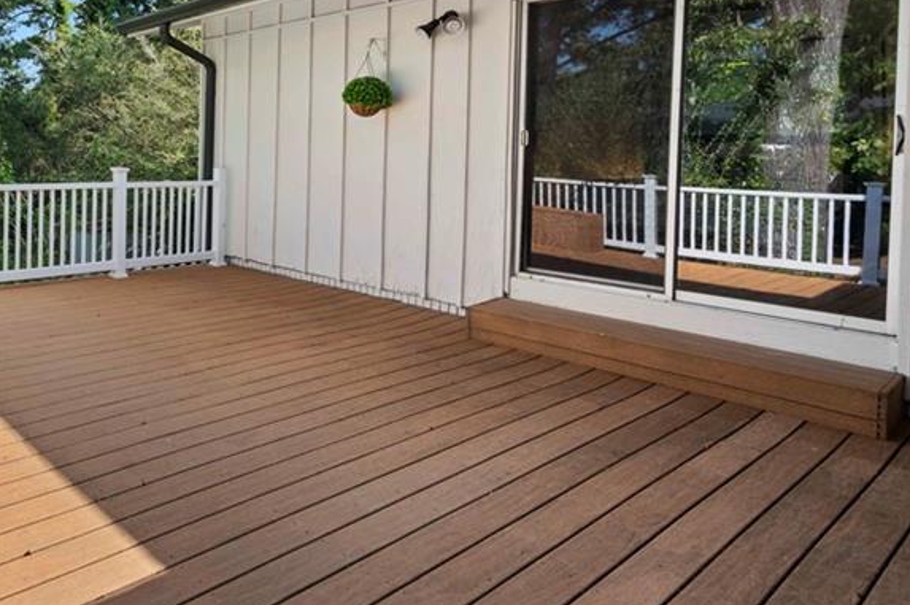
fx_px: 631
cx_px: 100
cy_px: 163
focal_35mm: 25
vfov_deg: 49.5
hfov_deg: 61.1
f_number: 11
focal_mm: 14
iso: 400
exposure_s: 1/30
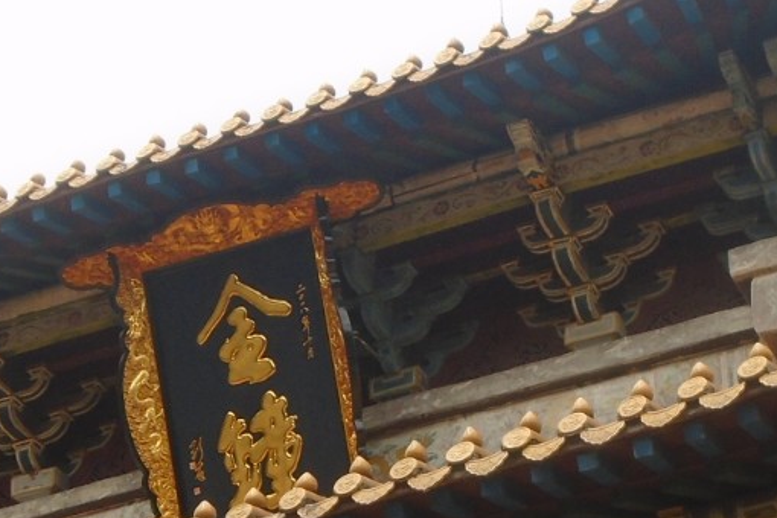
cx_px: 434
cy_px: 408
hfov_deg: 17.1
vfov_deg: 11.4
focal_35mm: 120
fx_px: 2590
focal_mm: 7.4
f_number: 4.1
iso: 100
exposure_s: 1/250
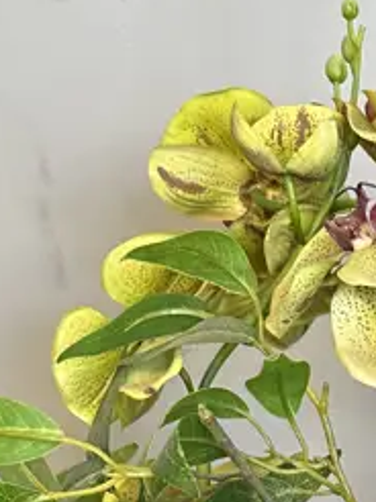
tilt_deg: -26.1
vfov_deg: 17.8
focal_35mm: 100
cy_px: 726
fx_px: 1451
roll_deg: +1.2
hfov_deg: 14.1
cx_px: 509
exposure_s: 1/50
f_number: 1.78
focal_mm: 6.86
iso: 160
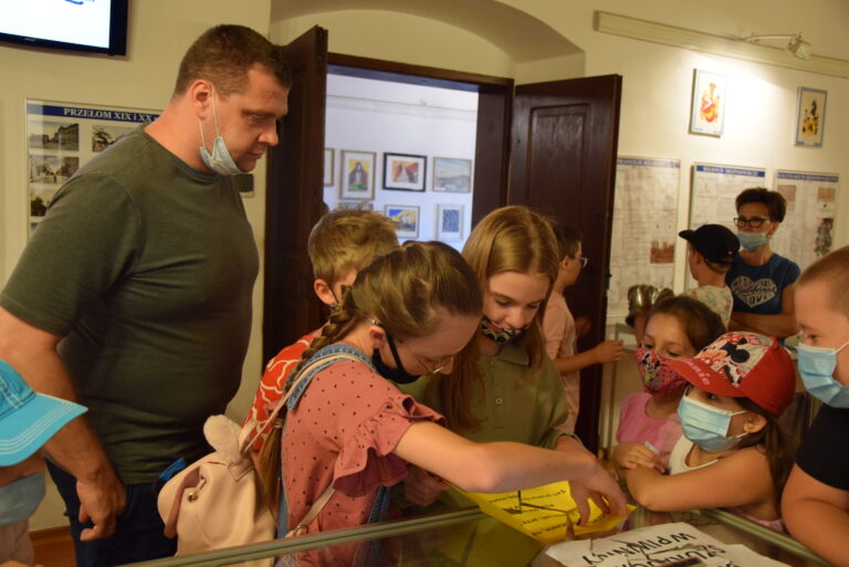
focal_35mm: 36
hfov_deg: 53.1
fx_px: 849
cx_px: 424
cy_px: 284
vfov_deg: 36.9
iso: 2200
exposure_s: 1/60
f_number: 3.8
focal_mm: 24
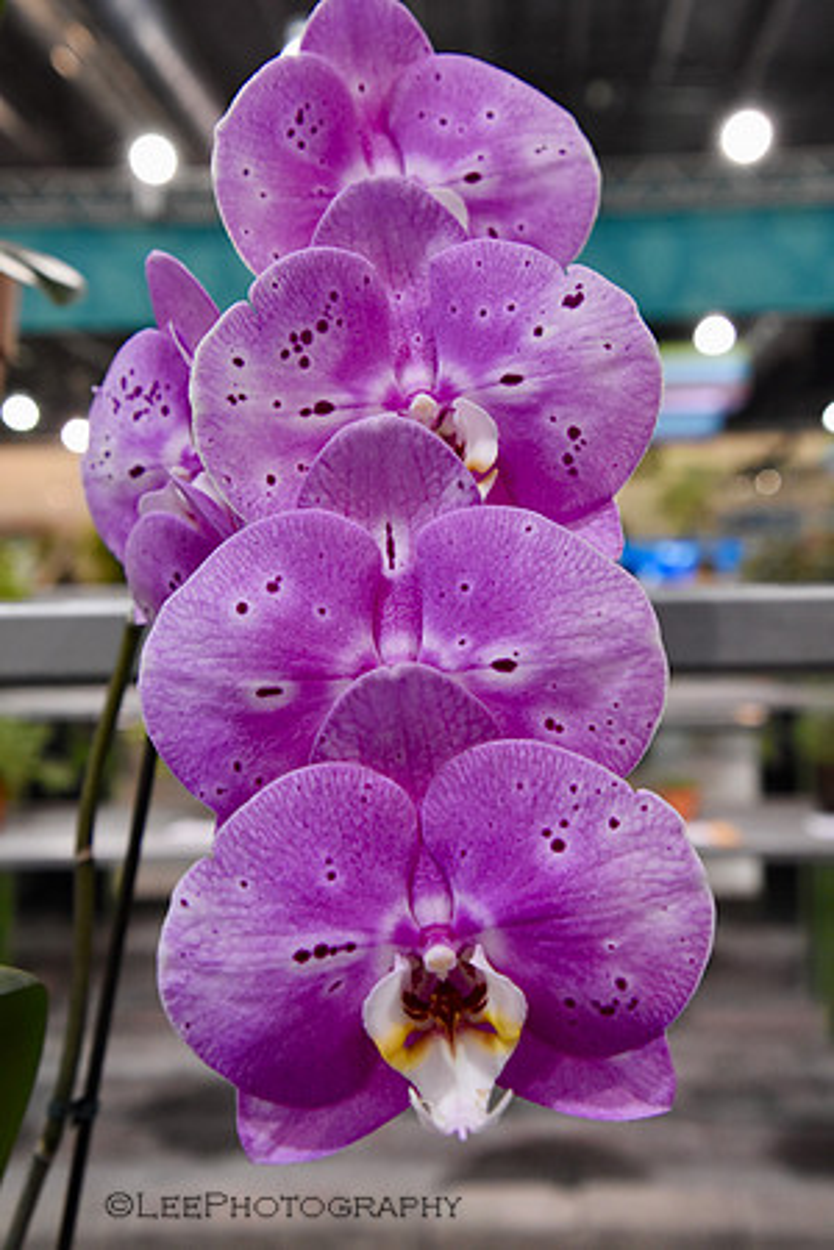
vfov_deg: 41.1
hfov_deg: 28.1
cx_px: 417
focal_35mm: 48
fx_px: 1668
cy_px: 625
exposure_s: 1/90
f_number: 5.6
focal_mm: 32
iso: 2000
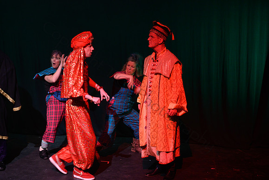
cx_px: 134
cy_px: 90
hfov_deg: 28.8
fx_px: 523
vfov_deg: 19.5
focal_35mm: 70
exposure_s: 1/50
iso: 1000
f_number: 2.8
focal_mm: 70
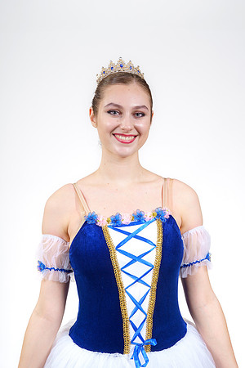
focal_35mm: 70
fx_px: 715
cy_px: 184
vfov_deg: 28.8
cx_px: 122
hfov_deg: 19.5
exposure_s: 1/125
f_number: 8
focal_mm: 70
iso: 320
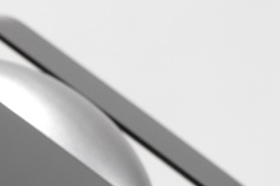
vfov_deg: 4.6
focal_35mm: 300
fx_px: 2331
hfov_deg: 6.7
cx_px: -258
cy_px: 144
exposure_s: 1/20
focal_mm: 35
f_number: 8
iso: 400
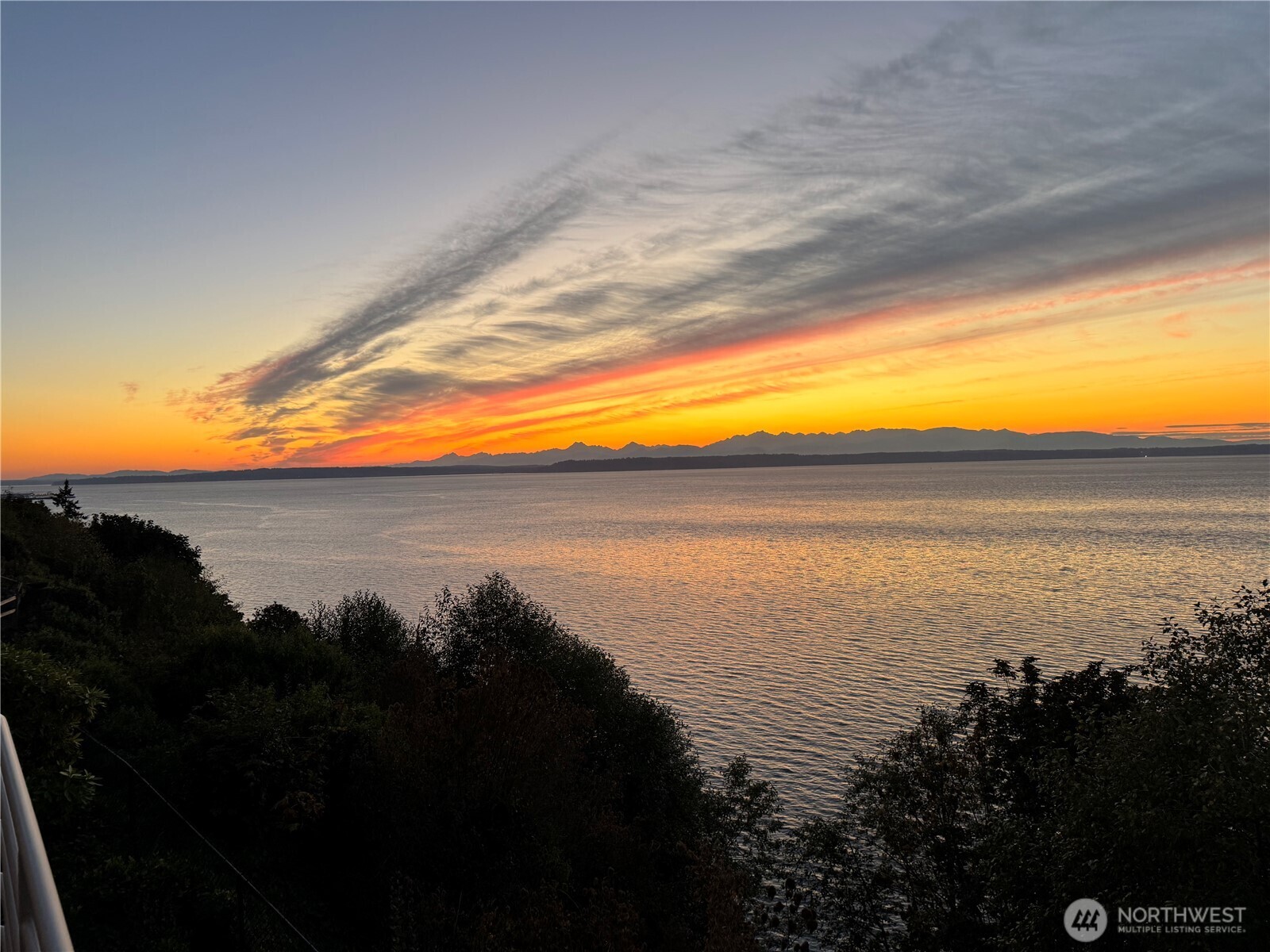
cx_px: 635
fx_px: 881
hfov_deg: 71.6
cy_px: 476
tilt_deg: -1.3
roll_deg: +1.5
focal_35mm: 24
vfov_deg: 56.8
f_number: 1.78
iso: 125
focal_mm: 6.76
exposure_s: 1/120
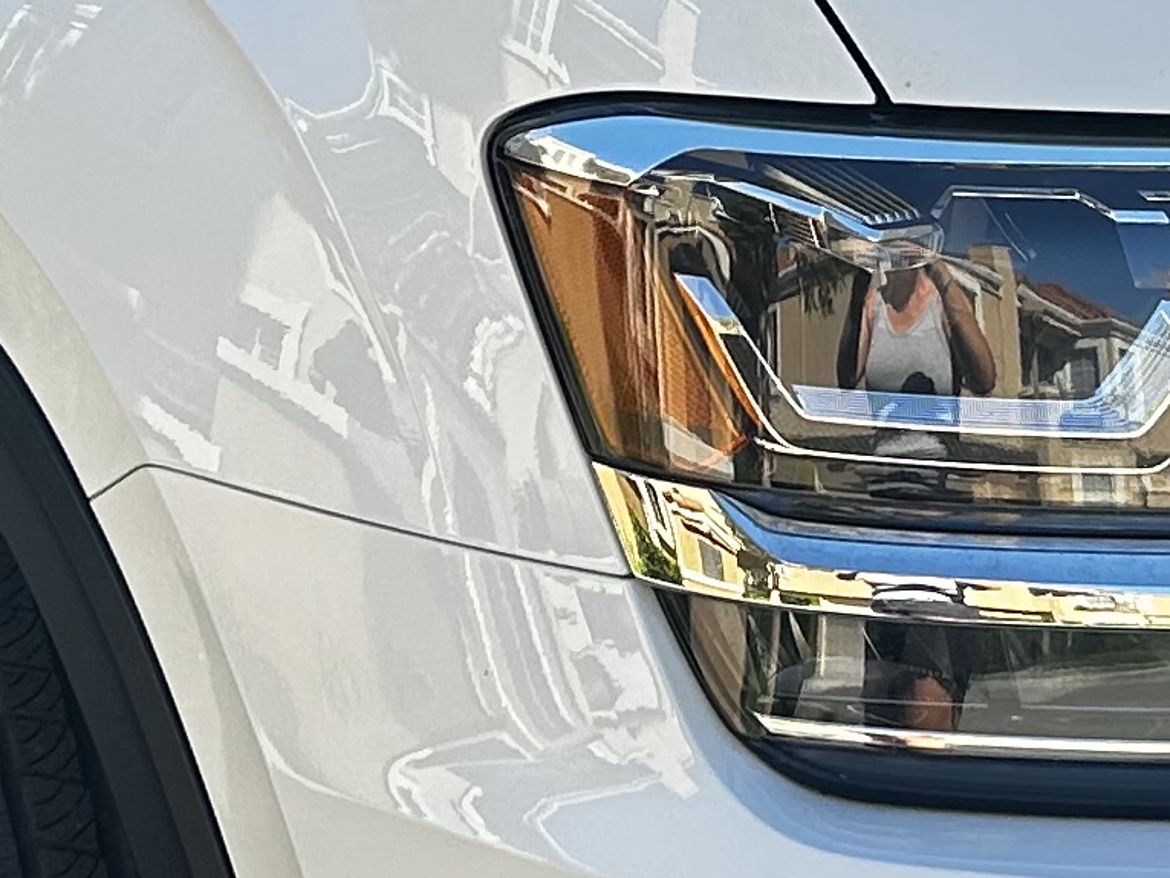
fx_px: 4631
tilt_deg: -12.2
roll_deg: +0.0
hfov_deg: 14.4
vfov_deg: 10.7
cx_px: 641
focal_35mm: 137
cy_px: -21
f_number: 1.5
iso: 50
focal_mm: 5.7
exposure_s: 1/1135
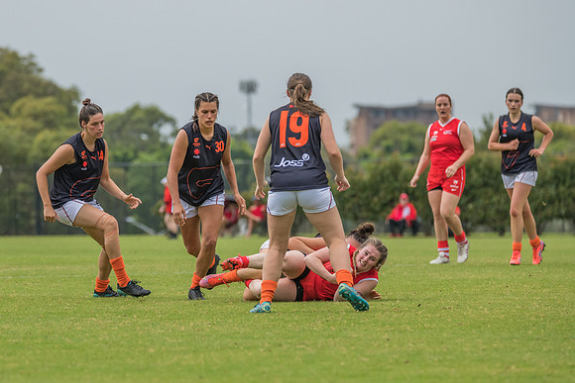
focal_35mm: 393
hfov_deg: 5.2
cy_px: 176
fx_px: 6279
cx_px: 222
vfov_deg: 3.5
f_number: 8
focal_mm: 320
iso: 800
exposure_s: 1/1250
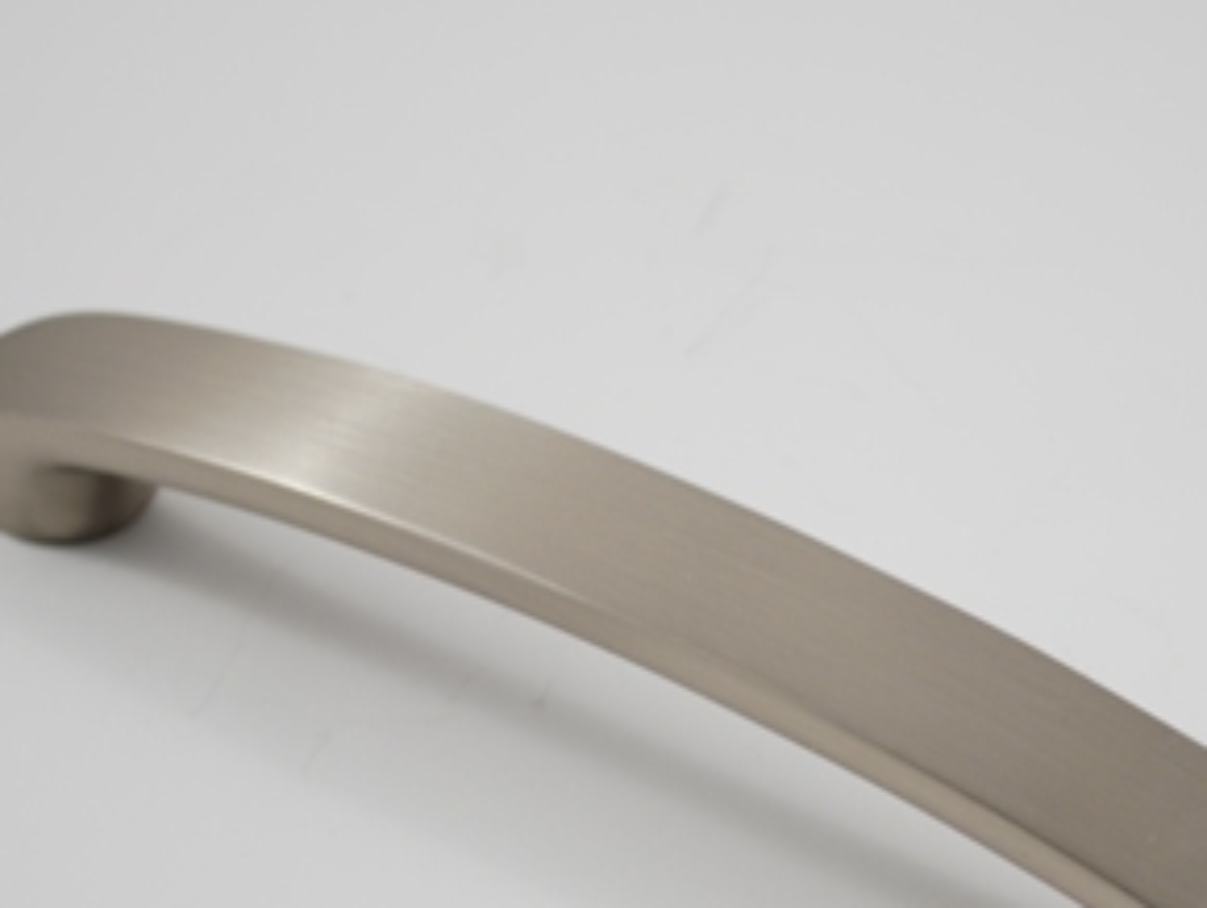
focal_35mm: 140
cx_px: 812
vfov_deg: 10.6
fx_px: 4886
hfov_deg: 14.1
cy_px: 754
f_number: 5.3
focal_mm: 44
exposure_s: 1/25
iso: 100
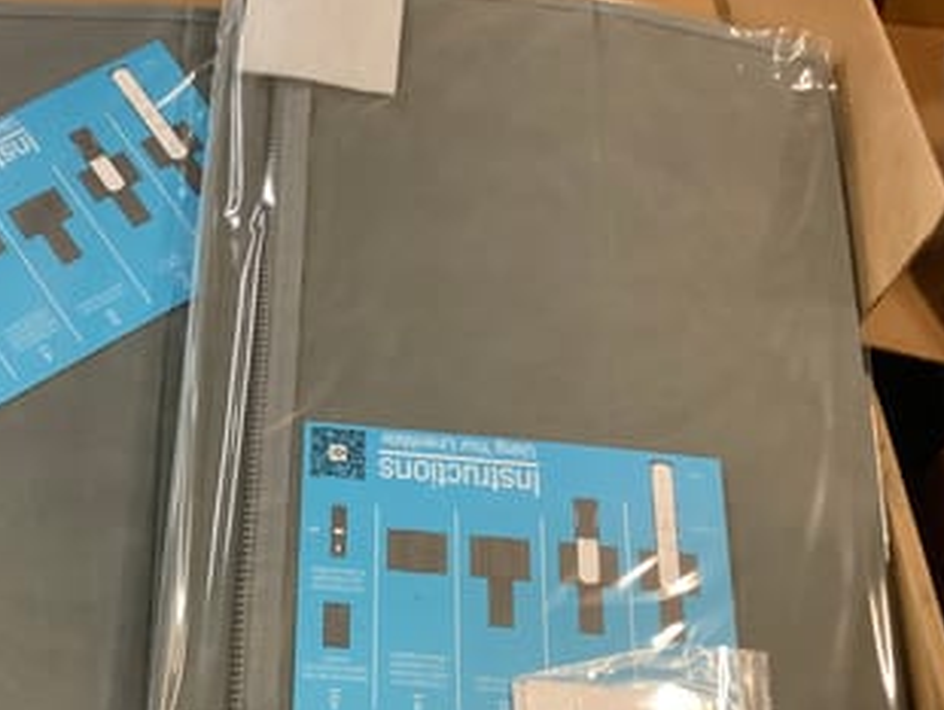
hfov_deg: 37.7
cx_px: 298
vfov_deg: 28.8
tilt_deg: -53.8
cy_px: 513
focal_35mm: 50
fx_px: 1365
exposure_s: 1/50
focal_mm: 3.3
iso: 400
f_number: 2.4
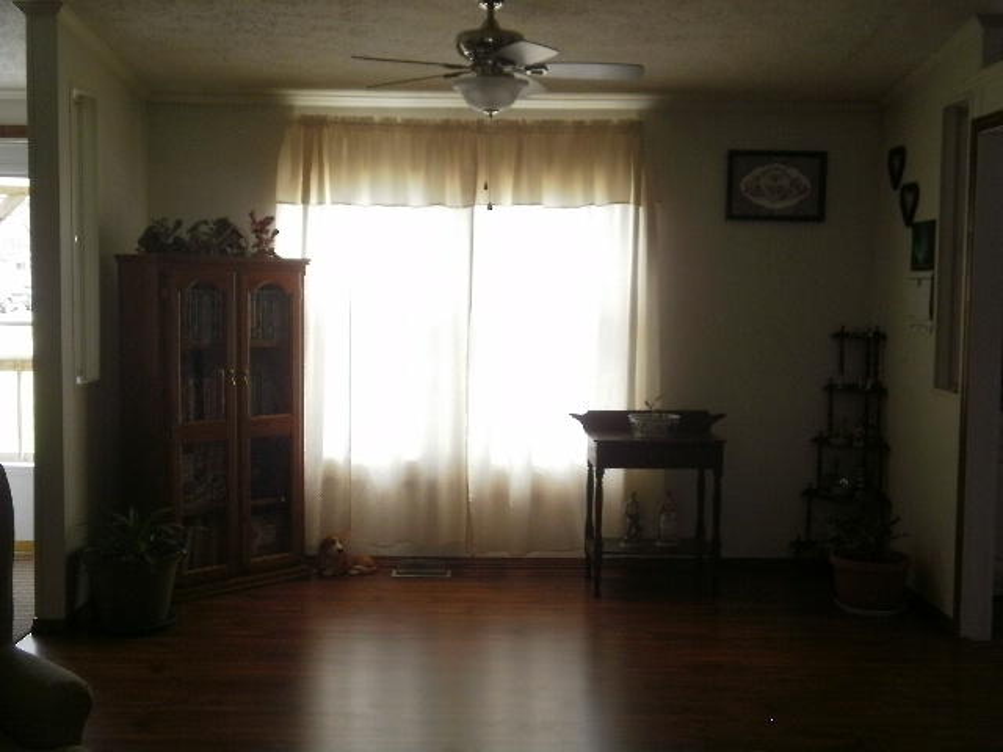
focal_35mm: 43
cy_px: 376
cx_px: 502
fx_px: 1246
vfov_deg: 33.6
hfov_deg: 43.9
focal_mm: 7.61
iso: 125
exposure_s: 1/40
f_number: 3.4
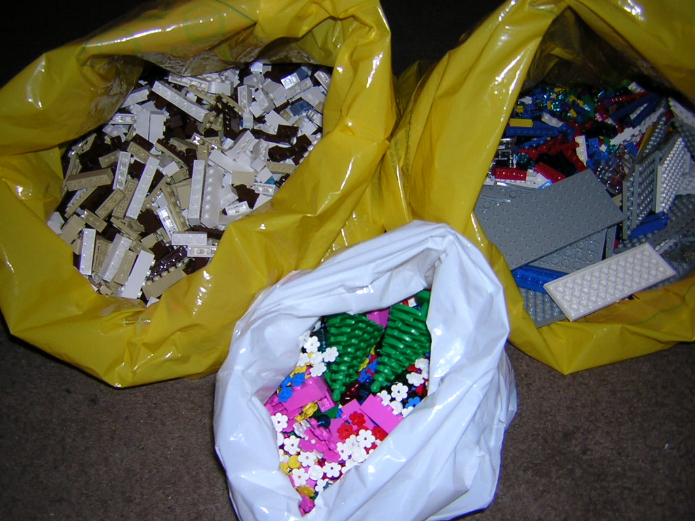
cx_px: 348
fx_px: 723
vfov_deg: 39.7
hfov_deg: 51.4
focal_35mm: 36
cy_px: 260
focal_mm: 4.7
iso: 100
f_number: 2.6
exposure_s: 1/60.1
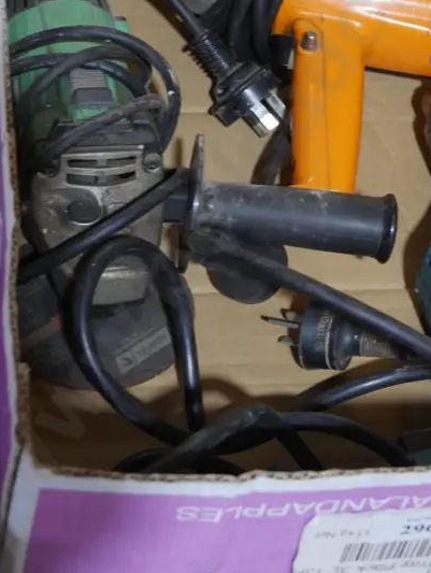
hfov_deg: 15.3
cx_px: 334
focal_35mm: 96
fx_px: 1591
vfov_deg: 20.0
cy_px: 58
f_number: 5.3
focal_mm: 25
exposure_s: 1/60
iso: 800
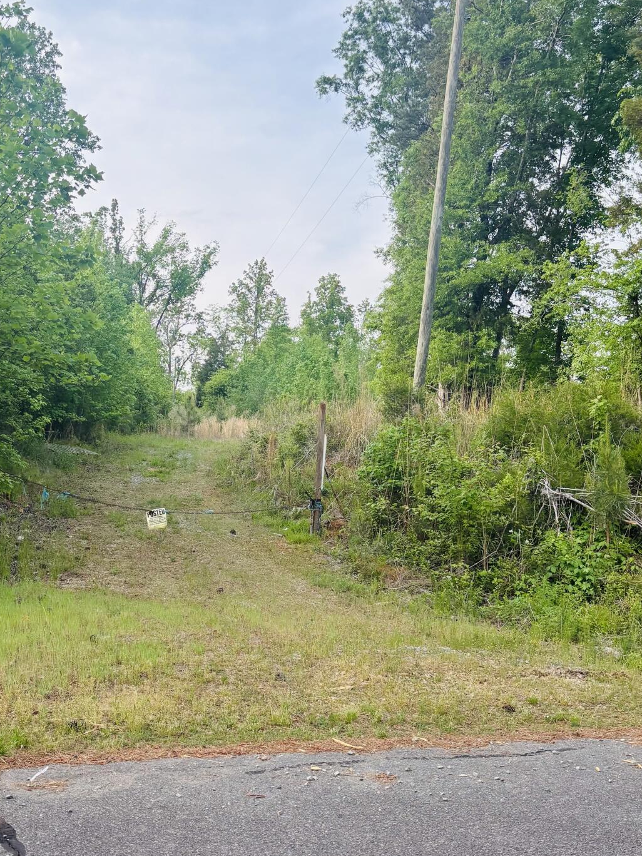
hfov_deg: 37.5
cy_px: 479
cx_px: 240
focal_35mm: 38
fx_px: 940
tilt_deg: -3.1
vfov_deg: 48.9
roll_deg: -4.0
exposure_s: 1/654
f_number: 1.6
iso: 50
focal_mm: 5.96
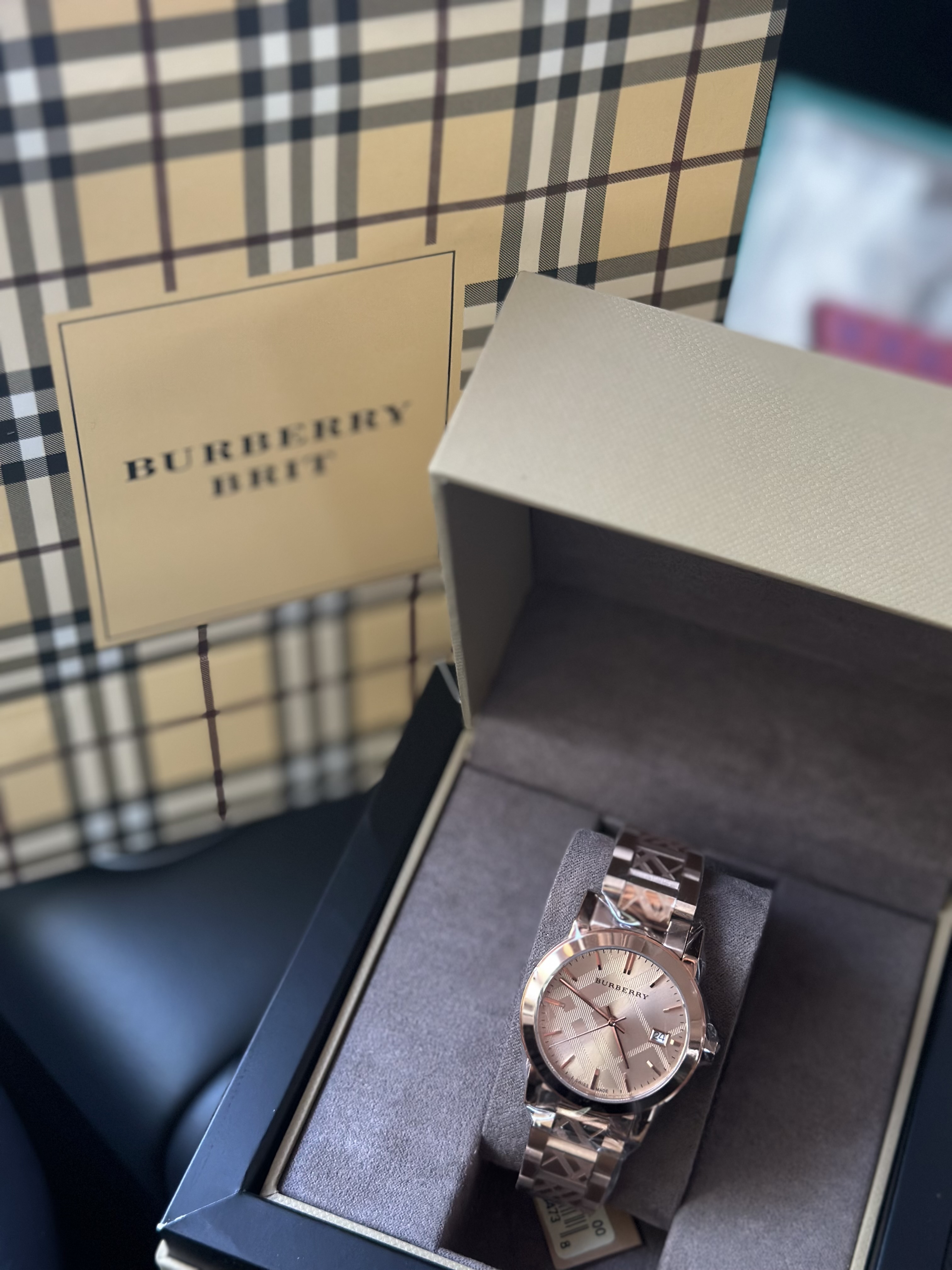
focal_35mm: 48
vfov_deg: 39.7
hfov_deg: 30.3
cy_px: 635
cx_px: 476
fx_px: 1760
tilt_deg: -49.9
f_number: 1.78
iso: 200
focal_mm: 6.86
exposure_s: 1/60
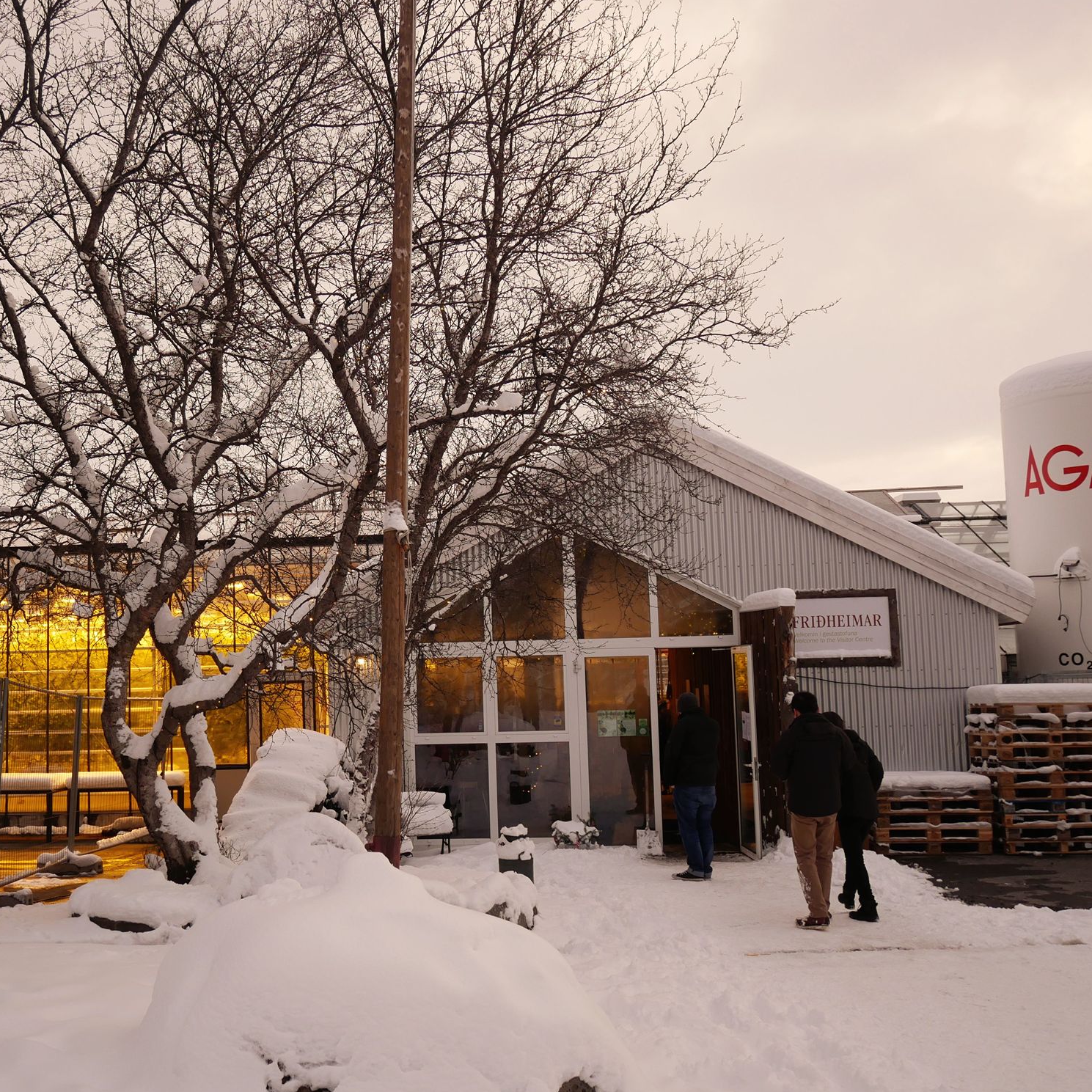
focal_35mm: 38
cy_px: 548
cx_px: 413
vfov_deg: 43.9
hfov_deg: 43.5
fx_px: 1356
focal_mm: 16
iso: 250
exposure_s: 1/160
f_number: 4
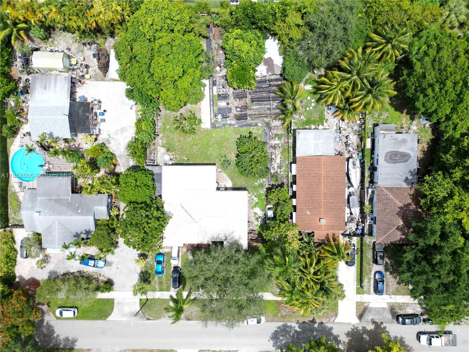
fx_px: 325
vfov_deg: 56.8
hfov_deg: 71.6
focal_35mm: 24
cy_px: 176
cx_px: 234
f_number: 1.7
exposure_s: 1/2500
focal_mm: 6.72
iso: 100
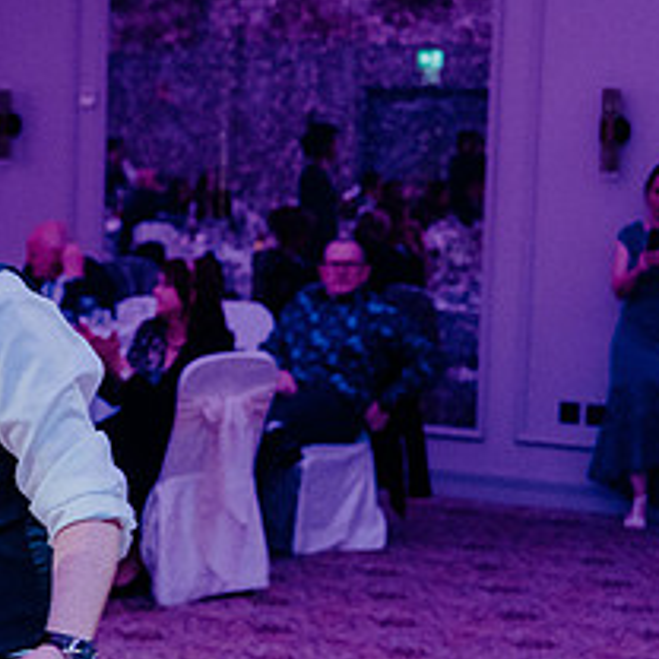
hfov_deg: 14.7
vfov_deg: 15.3
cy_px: 423
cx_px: -149
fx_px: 2455
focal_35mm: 114
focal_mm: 48
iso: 3200
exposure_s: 1/160
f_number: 3.5
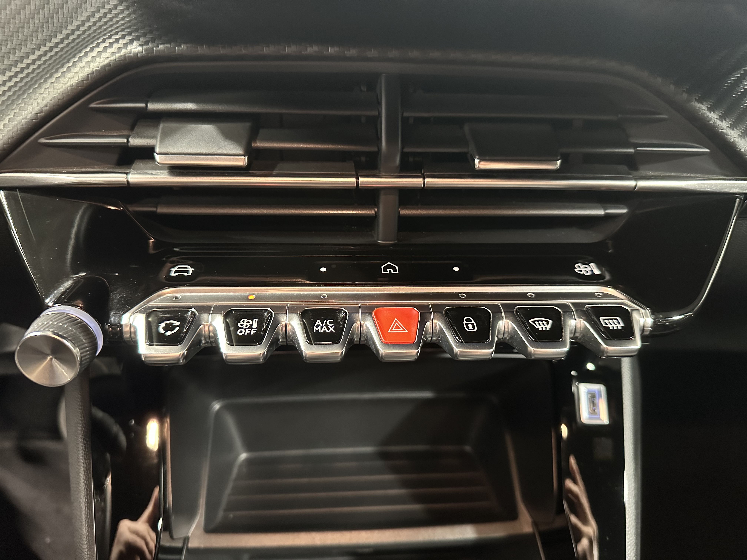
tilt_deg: -35.7
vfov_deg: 56.8
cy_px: 280
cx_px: 374
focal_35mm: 24
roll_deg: -2.9
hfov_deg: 71.6
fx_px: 518
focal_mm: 6.86
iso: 800
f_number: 1.78
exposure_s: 1/33
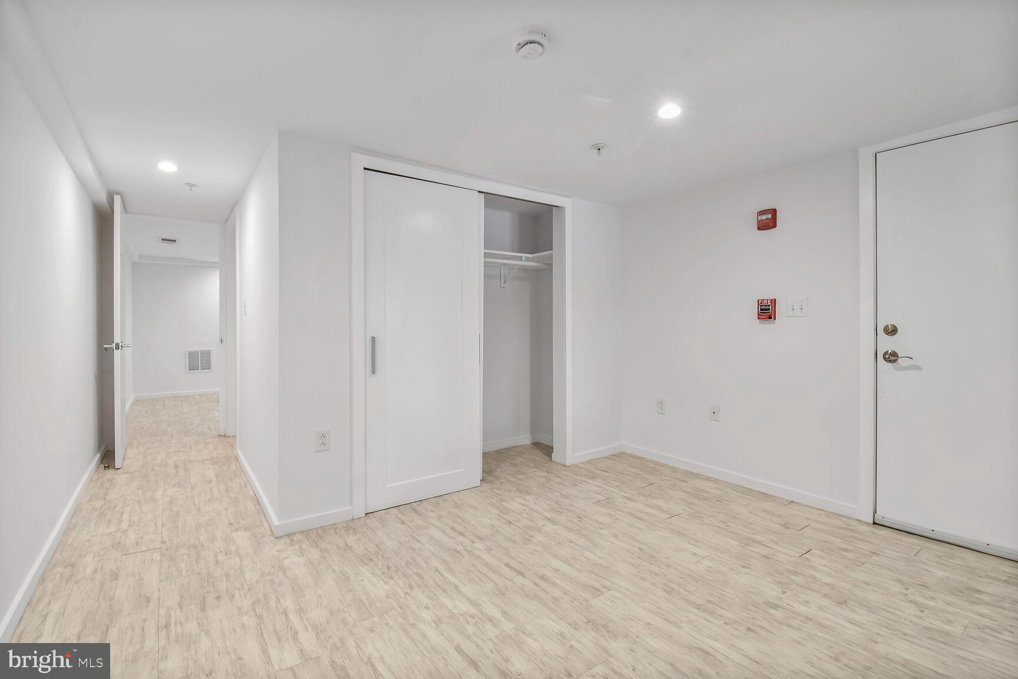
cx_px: 509
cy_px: 340
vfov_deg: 77.3
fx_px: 424
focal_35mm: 15
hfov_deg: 100.4
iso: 200
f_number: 11
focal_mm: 10
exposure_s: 1.6
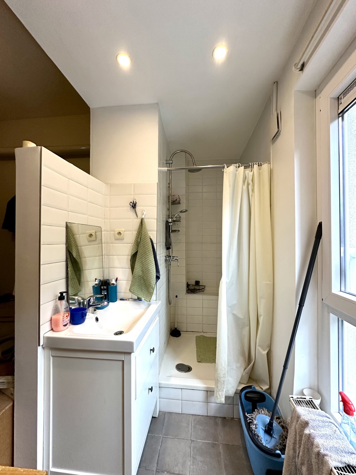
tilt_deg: +1.5
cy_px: 238
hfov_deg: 85.7
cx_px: 178
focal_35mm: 14
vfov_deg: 102.1
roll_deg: -1.2
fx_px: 192
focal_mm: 2.22
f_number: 2.2
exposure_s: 1/100
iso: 200
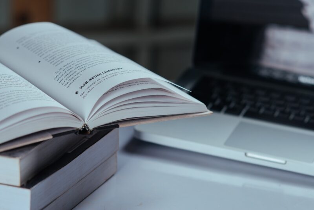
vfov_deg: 10.2
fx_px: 1178
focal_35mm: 135
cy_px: 105
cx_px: 157
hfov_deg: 15.2
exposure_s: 1/160
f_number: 5
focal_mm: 135
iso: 100
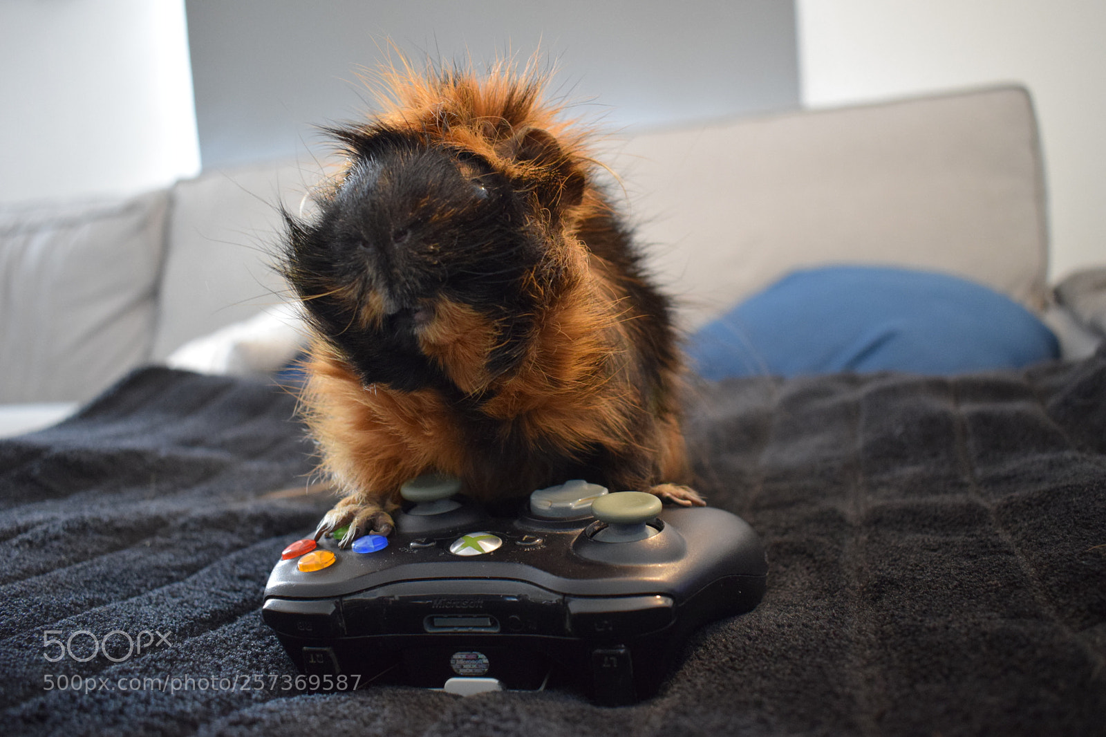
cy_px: 368
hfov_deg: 59.5
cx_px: 553
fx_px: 967
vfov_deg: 41.7
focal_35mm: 32
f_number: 3.8
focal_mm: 21
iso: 2200
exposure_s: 1/60
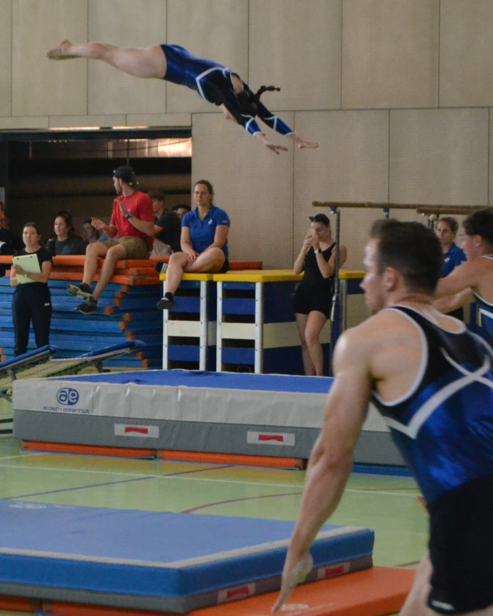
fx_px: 2480
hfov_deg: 11.3
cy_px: 235
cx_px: 106
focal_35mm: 136
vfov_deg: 14.2
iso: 3200
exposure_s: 1/500
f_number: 5.3
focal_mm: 46
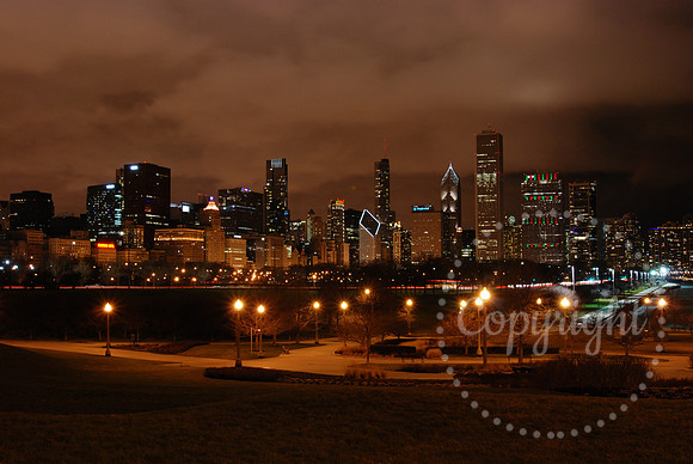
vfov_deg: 32.0
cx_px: 346
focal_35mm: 42
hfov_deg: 46.4
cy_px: 232
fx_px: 809
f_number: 9
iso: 400
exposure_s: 3
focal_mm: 28
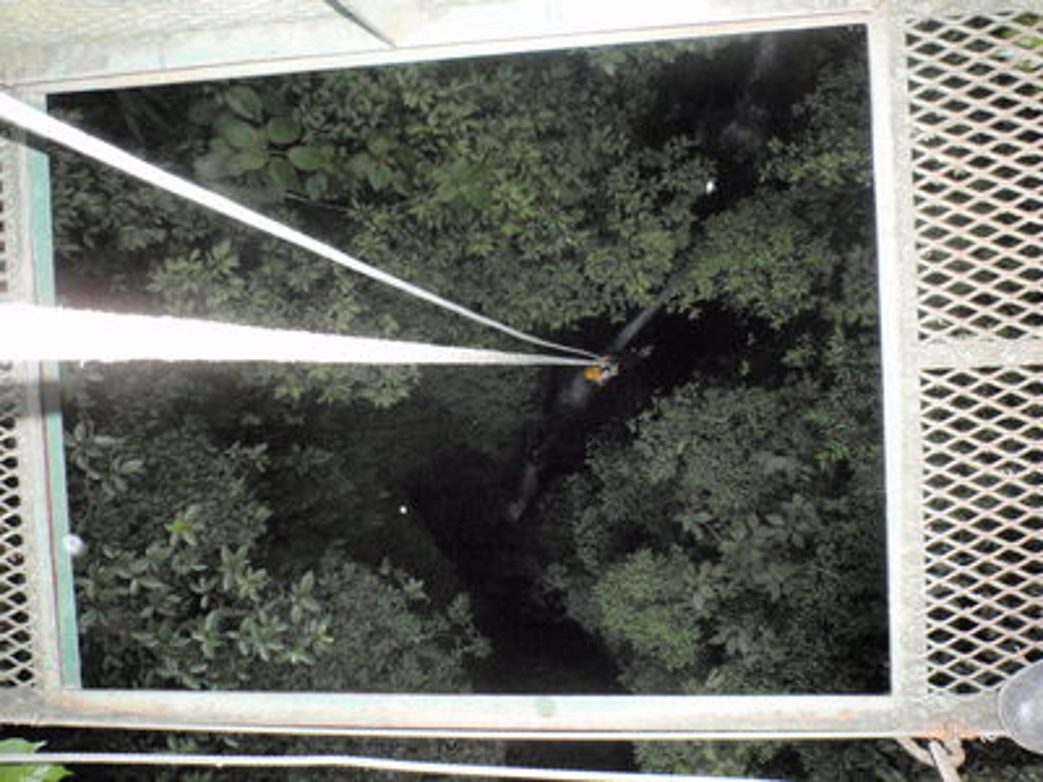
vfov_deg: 49.7
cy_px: 391
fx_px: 844
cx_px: 522
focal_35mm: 28
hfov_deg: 63.4
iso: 500
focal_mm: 5
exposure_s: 1/30
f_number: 3.2
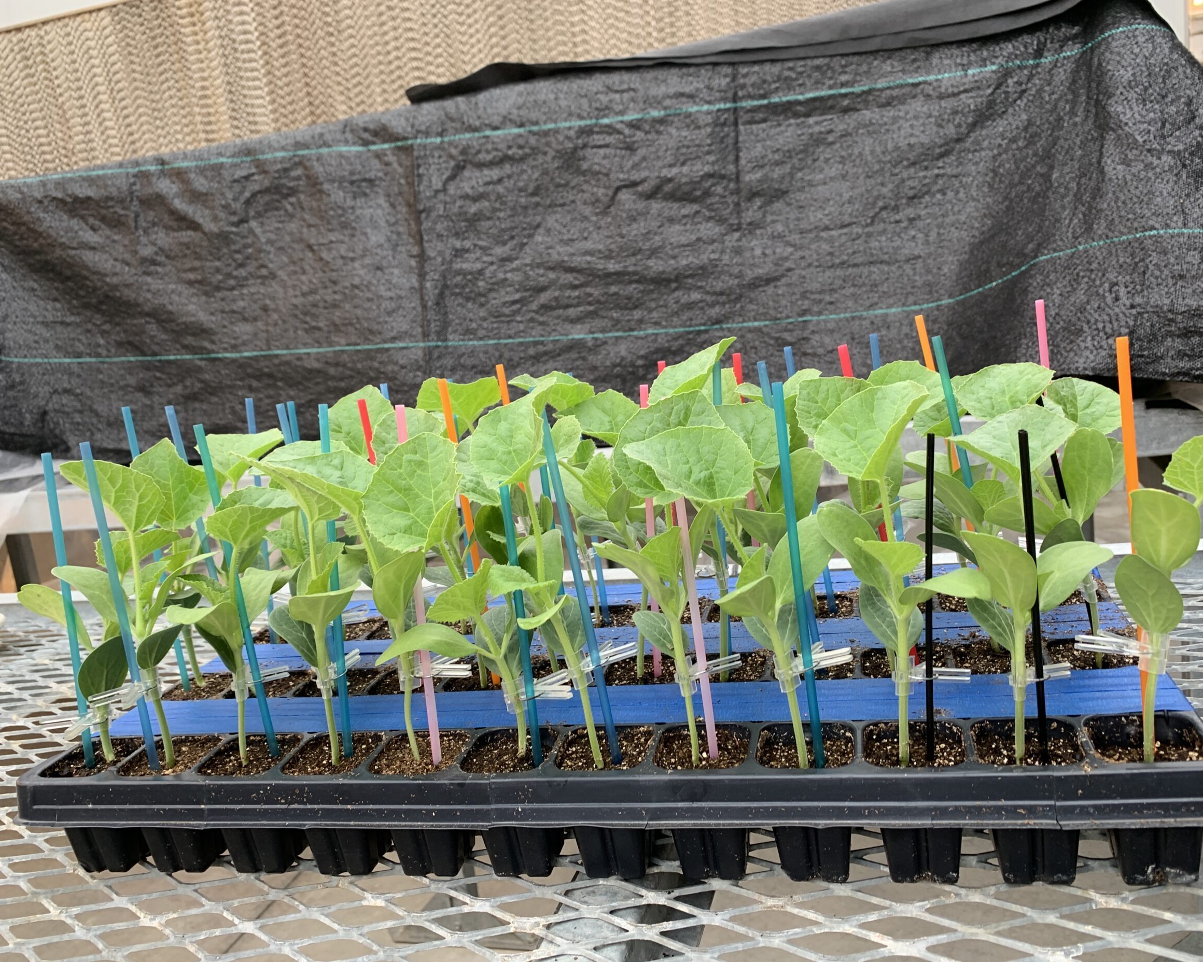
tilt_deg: -12.1
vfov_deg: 51.5
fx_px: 997
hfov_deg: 62.2
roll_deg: +7.2
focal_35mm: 28
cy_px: 493
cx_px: 641
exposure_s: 1/120
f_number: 1.8
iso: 80
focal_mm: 4.25
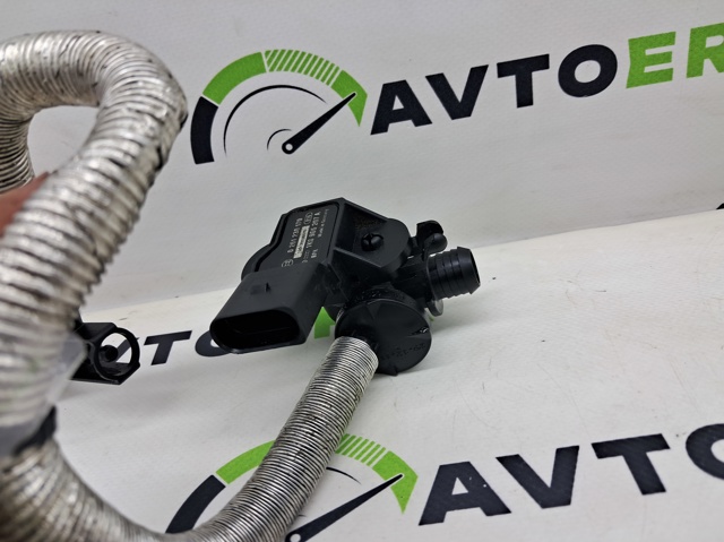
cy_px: 271
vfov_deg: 51.3
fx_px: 564
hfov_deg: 65.4
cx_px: 362
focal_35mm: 27
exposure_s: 1/100
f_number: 1.8
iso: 50
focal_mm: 4
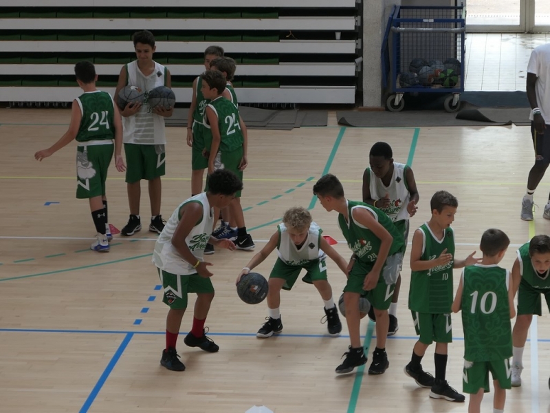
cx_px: 275
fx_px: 2479
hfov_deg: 12.7
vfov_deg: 9.5
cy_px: 206
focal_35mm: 156
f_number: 2.8
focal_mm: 26.4
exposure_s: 1/160
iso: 125
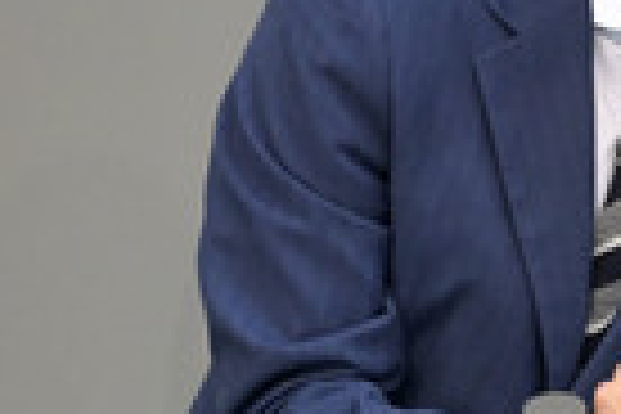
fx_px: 24786
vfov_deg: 1.0
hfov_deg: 1.4
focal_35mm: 1437
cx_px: 547
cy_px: 194
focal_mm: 440
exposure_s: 1/500
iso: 8000
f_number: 5.6
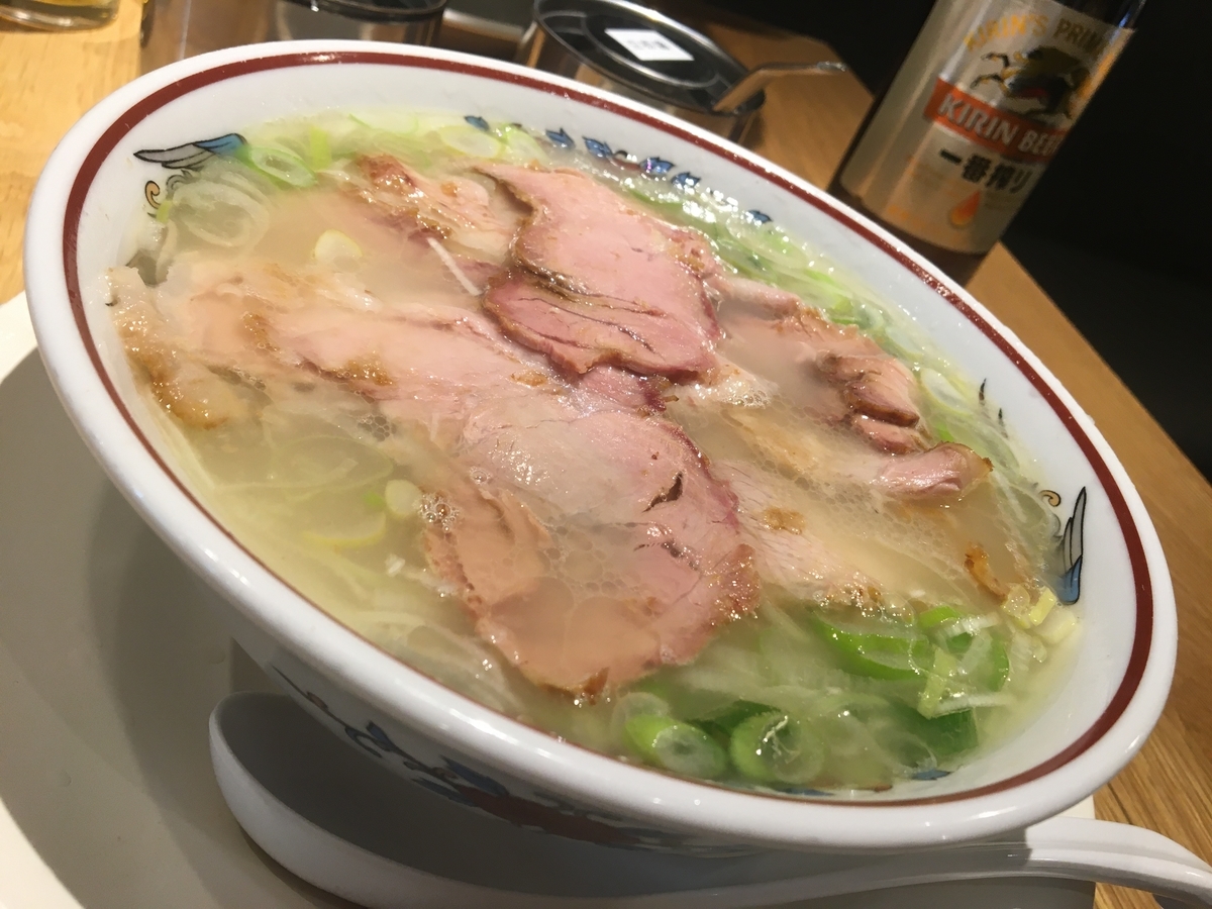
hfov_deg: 61.7
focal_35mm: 29
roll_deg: -26.1
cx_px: 606
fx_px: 1015
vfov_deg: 48.2
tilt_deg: -35.6
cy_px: 454
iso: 32
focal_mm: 4.15
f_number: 2.2
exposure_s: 1/30
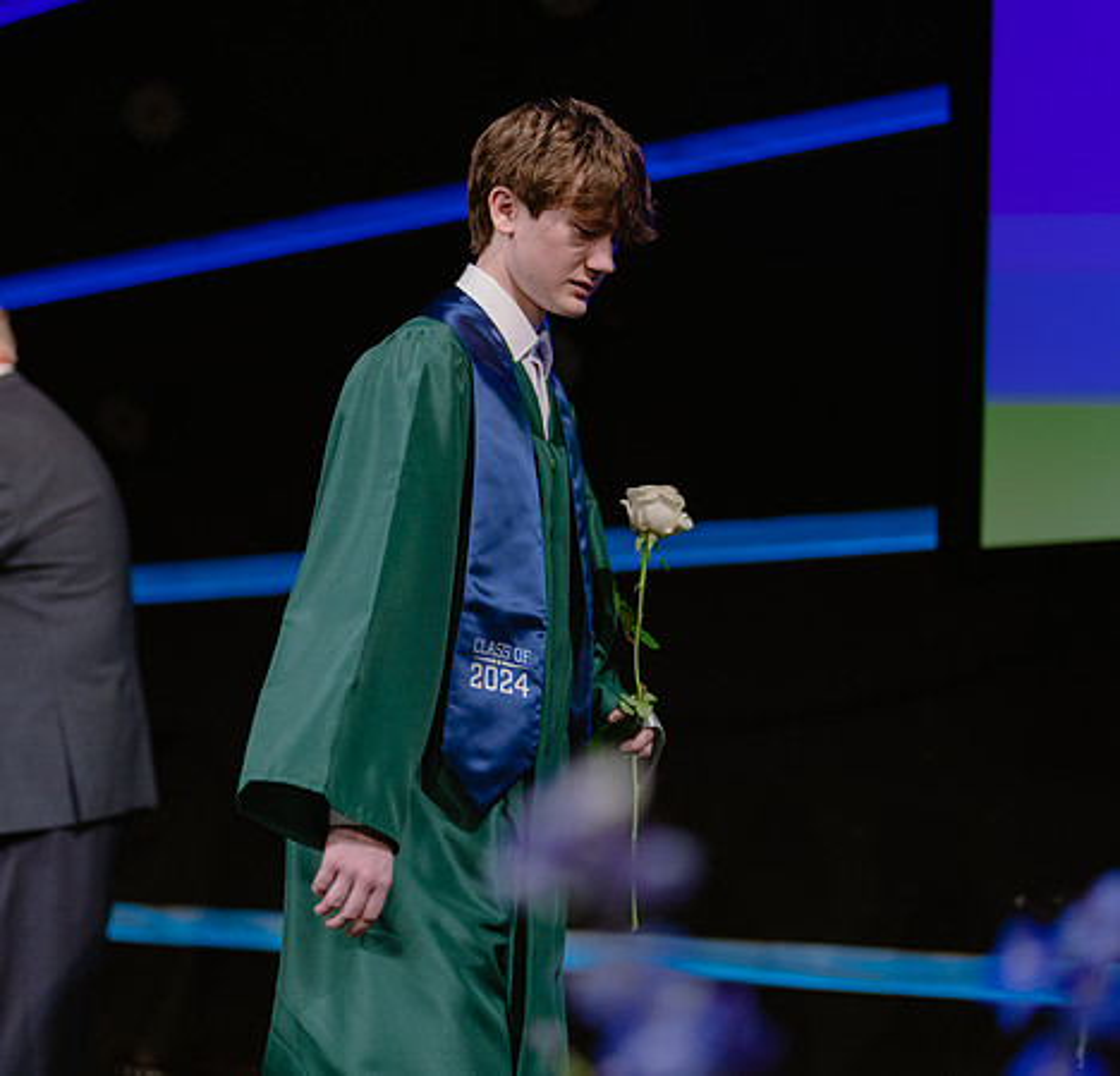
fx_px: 2616
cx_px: 464
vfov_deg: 23.2
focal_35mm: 73
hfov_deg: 24.1
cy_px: 453
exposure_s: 1/320
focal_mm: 50
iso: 640
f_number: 1.2
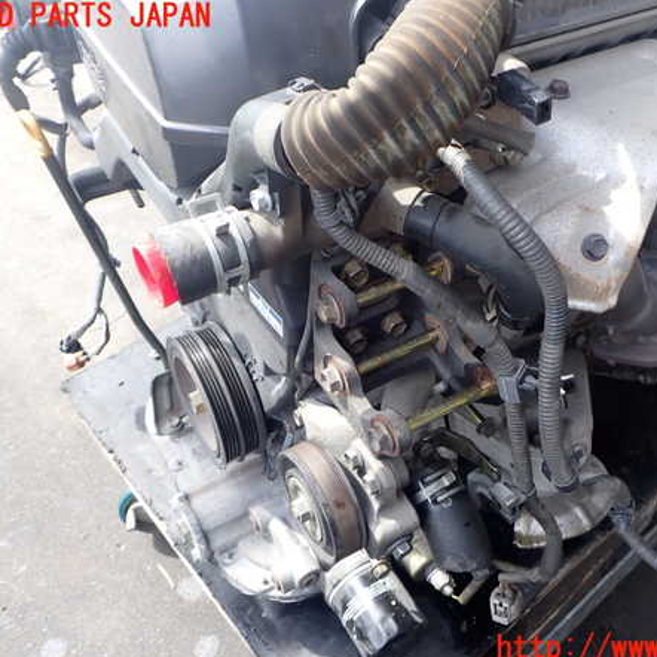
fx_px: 773
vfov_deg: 46.0
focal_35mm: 36
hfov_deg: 45.9
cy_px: 333
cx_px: 386
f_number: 3.2
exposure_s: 1/125
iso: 100
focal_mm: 5.4
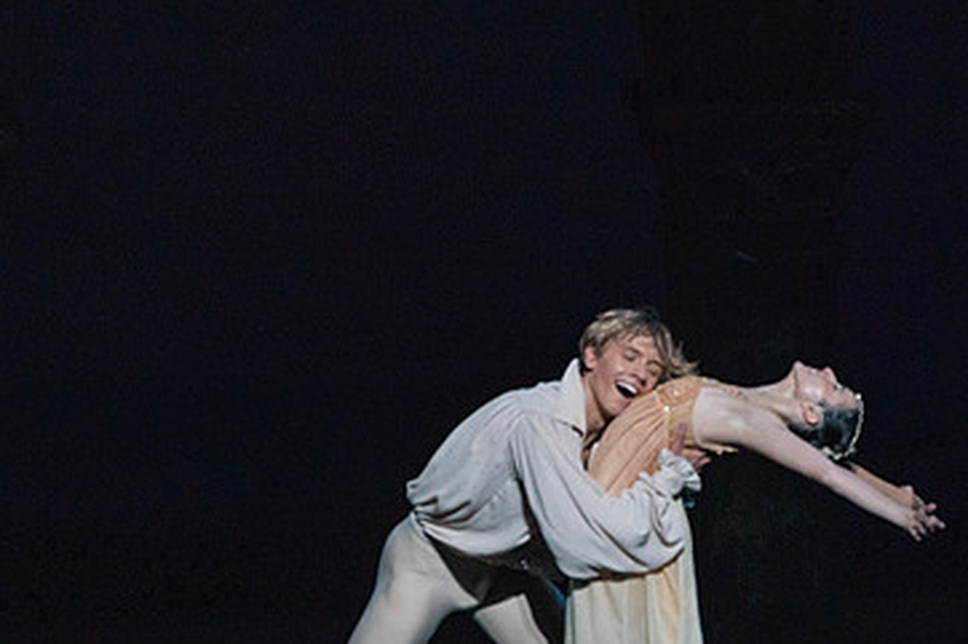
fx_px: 15695
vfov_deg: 2.4
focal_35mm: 584
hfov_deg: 3.5
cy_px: 466
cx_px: 572
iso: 8000
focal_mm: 364
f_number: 7.1
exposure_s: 1/250
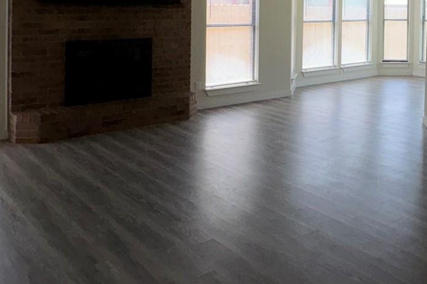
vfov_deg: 29.3
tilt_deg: +0.0
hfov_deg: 42.2
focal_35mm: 43
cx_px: 373
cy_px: 7
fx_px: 510
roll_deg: -1.2
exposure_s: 1/221
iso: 32
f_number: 2.2
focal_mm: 2.22
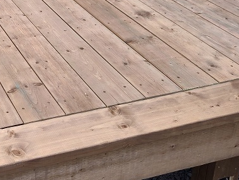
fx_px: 428
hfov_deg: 27.4
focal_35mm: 62
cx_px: -49
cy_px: -20
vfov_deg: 22.3
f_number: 1.8
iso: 231
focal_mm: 5.56
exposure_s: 1/120
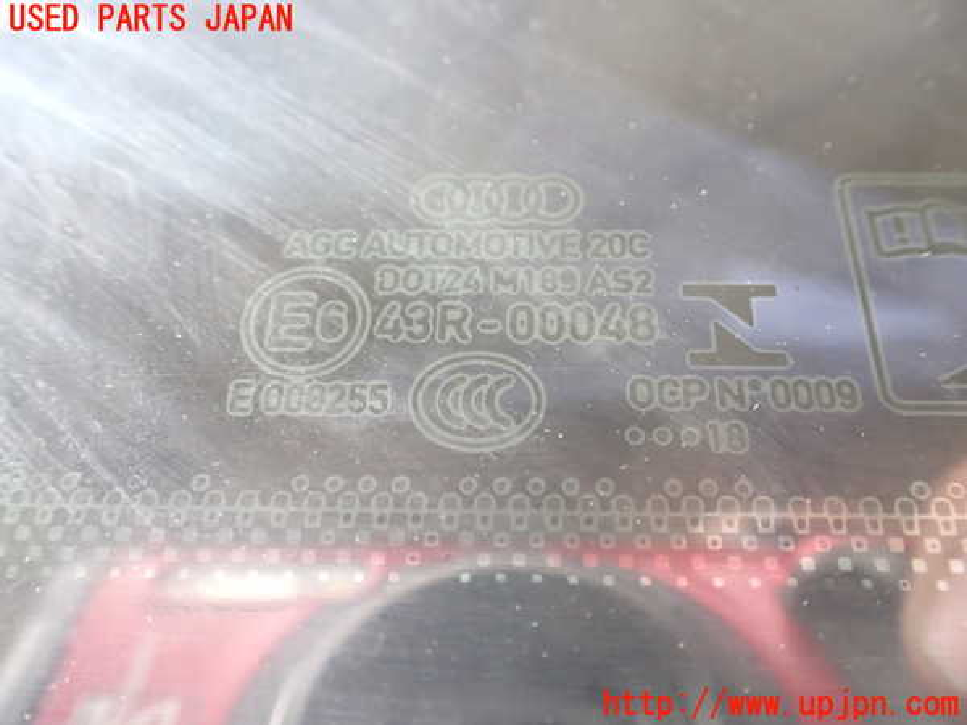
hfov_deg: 60.0
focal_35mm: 30
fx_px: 838
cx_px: 484
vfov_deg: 46.8
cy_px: 362
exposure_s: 1/30
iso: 800
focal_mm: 5.4
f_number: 2.3
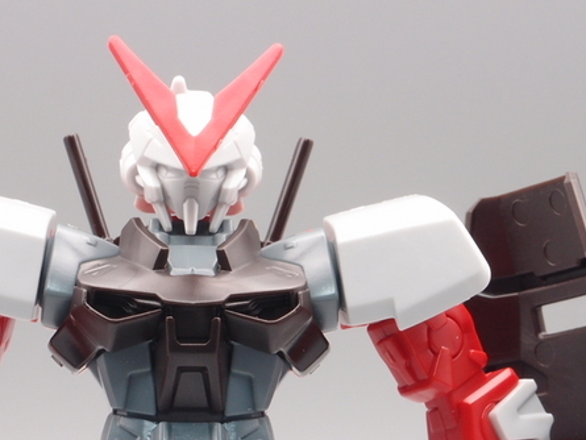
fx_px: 2557
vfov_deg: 9.8
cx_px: 201
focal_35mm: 151
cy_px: 307
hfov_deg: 13.1
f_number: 8
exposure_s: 1/5
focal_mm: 18.15
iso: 100
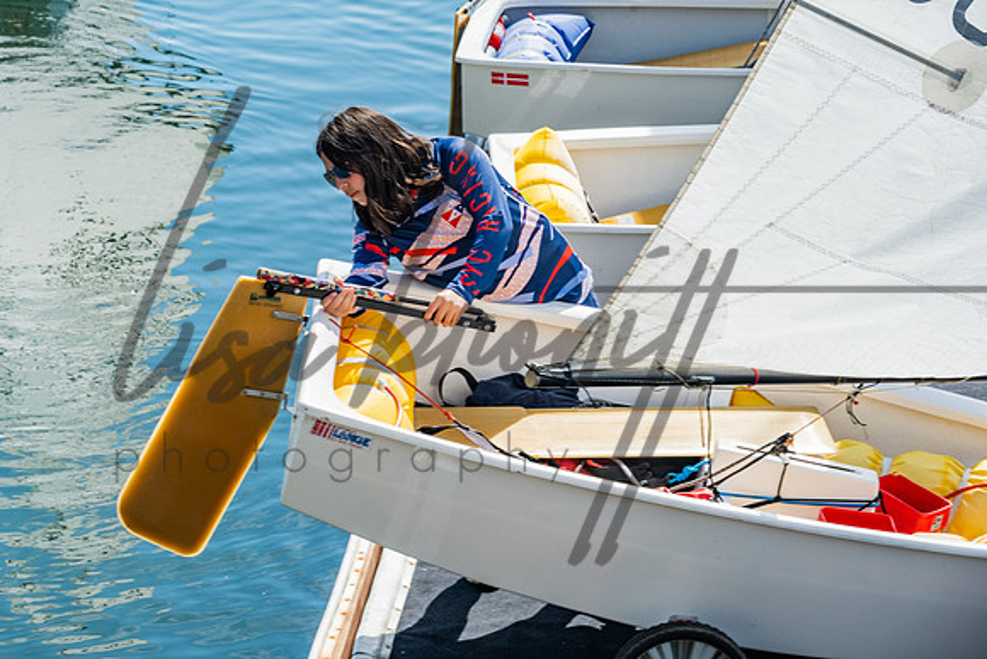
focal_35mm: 165
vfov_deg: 8.3
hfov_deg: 12.4
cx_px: 359
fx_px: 4535
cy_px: 240
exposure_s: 1/125
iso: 250
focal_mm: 130
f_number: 10
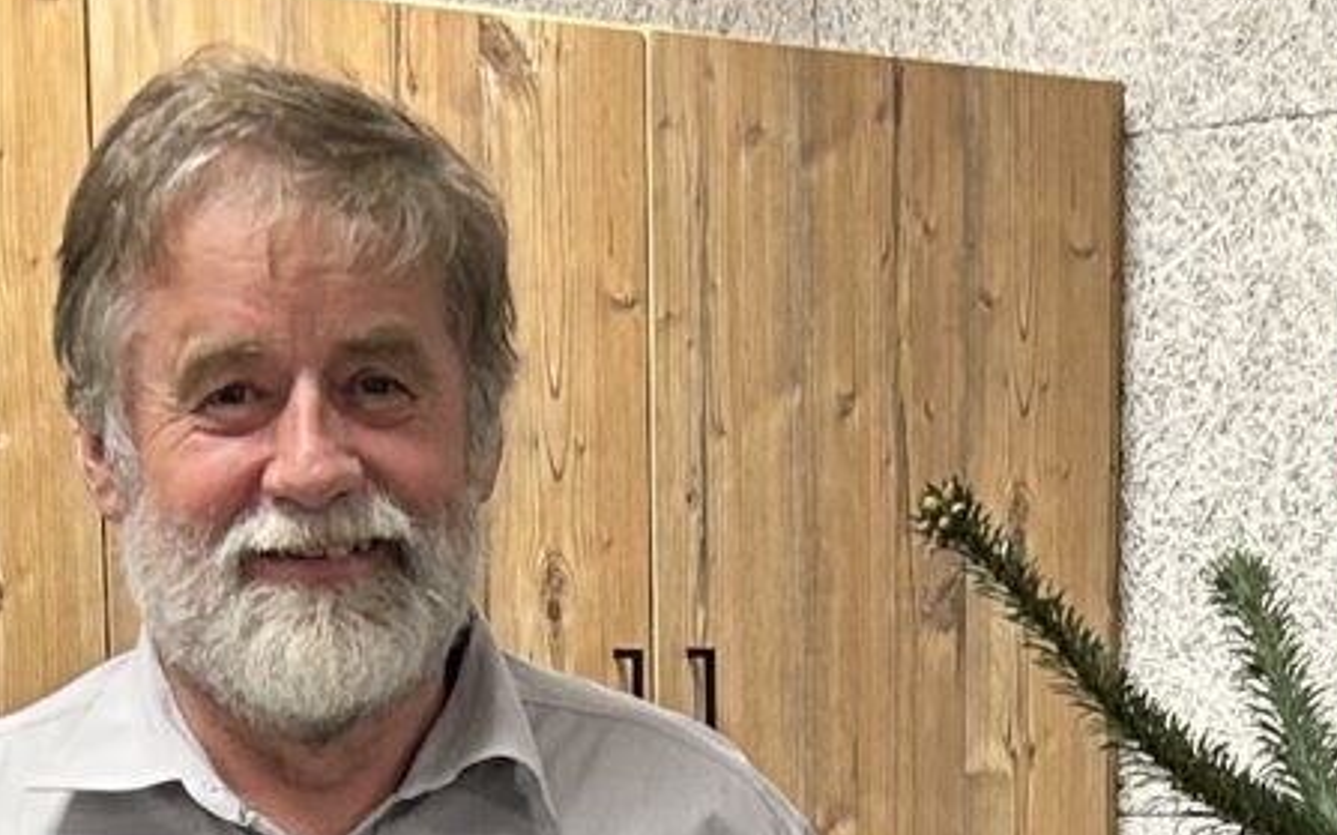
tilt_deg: -13.5
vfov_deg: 7.7
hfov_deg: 13.2
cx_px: 897
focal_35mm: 158
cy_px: 1963
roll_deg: +1.2
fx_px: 5755
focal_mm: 5.7
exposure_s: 1/50
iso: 80
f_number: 1.5
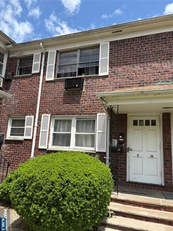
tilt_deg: +10.3
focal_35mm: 26
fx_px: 173
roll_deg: -3.2
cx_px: 86
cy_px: 116
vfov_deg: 67.3
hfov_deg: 53.1
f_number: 1.6
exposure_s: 1/2985
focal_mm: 5.96
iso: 50
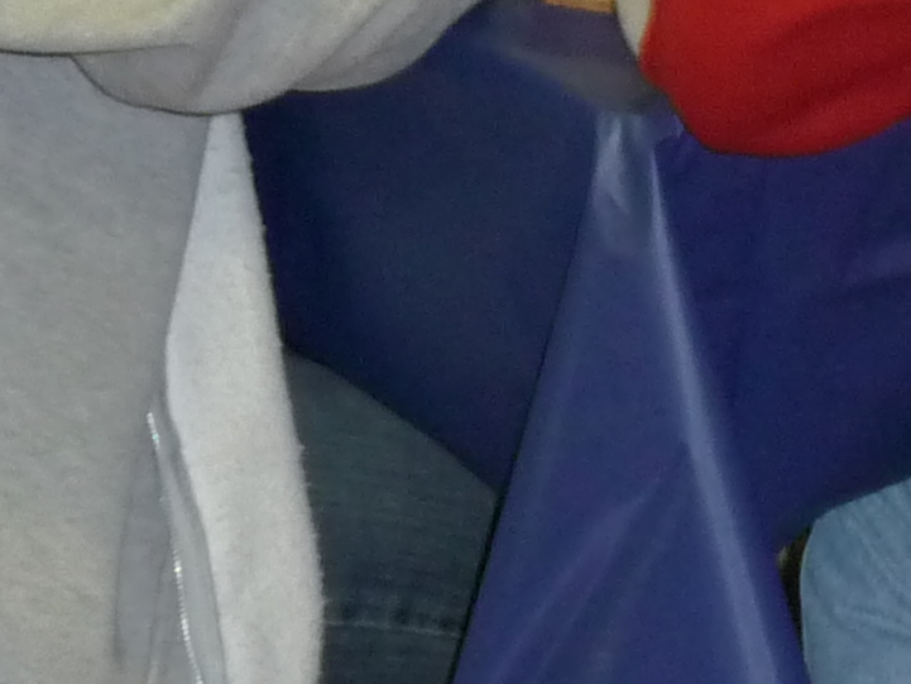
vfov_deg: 8.1
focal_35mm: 181
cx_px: 887
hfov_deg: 10.8
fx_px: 4764
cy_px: -173
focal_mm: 6.7
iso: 250
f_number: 3.9
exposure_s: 1/8
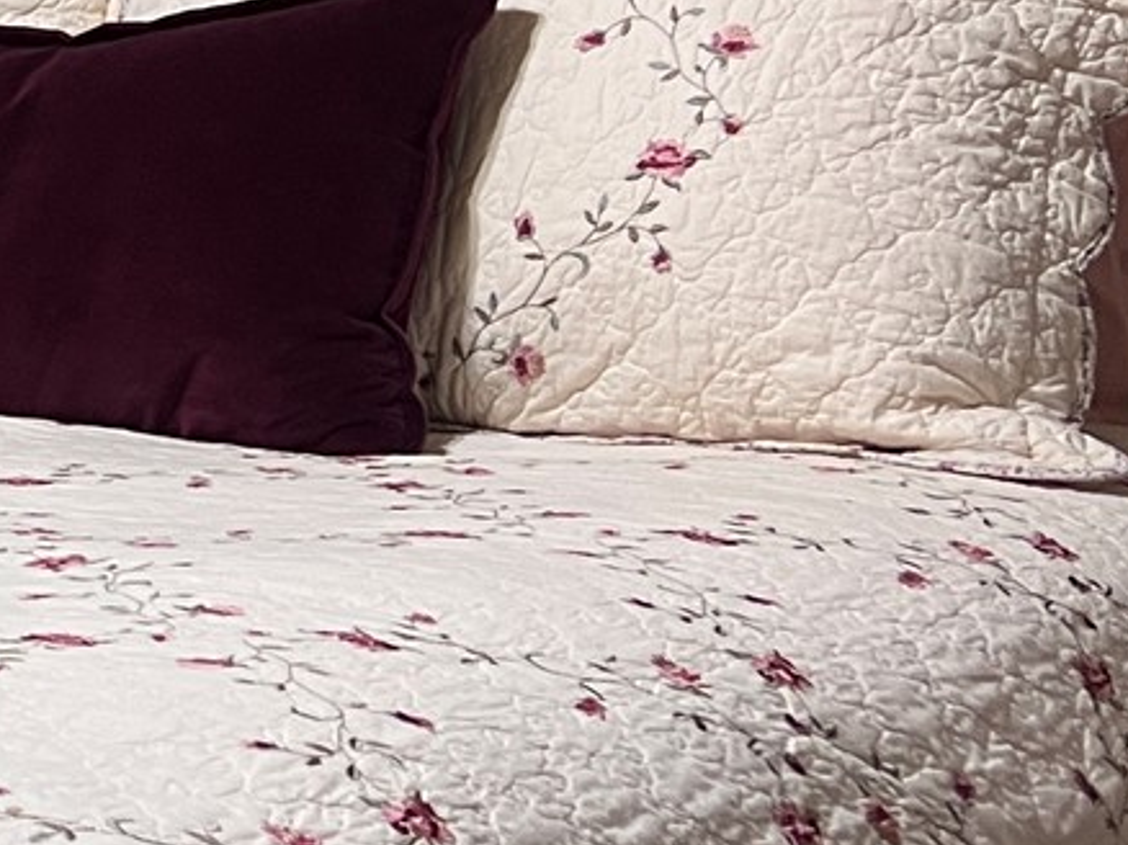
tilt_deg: -2.9
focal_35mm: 114
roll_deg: +1.3
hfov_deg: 14.5
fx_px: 3713
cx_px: -1102
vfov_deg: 12.8
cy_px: -10
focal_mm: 5.7
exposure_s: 1/60
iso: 125
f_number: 1.5
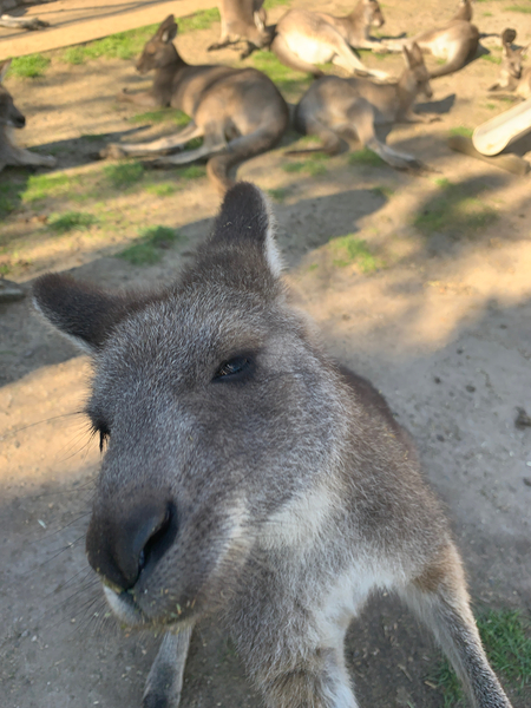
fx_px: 532
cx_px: 266
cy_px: 354
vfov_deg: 67.3
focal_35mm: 26
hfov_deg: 53.1
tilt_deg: -41.4
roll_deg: -5.1
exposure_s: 1/375
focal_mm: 4.25
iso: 25
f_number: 1.8
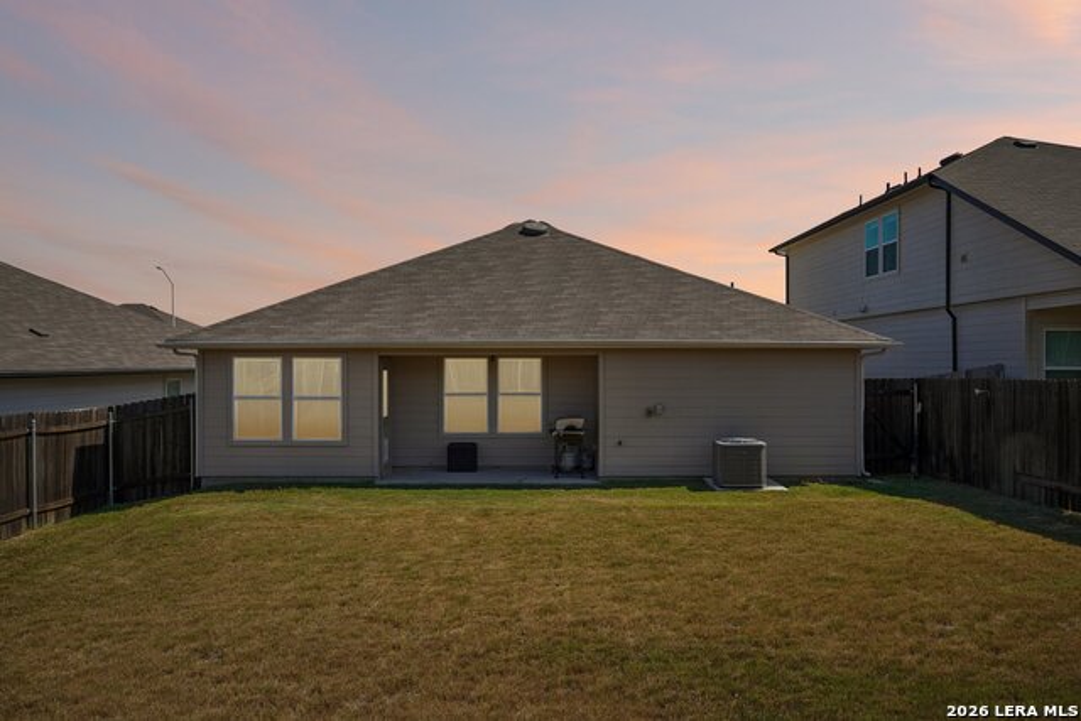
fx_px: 826
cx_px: 540
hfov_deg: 66.4
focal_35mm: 28
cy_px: 360
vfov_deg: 47.2
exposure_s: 1/250
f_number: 8
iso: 100
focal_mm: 27.5
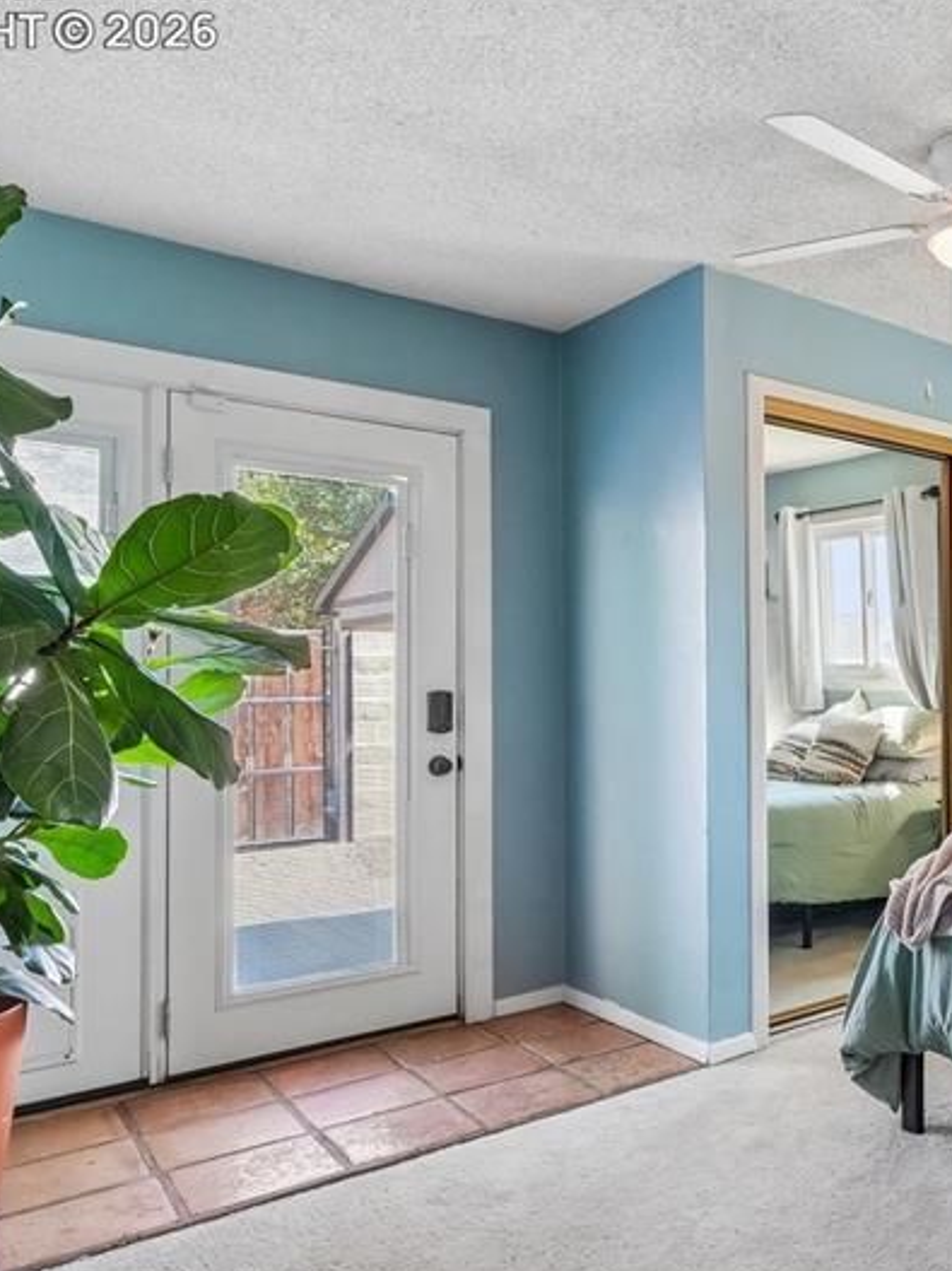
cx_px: 986
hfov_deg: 41.9
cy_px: 658
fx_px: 1027
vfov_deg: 63.4
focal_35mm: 28
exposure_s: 1/8
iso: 800
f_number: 8
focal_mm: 10
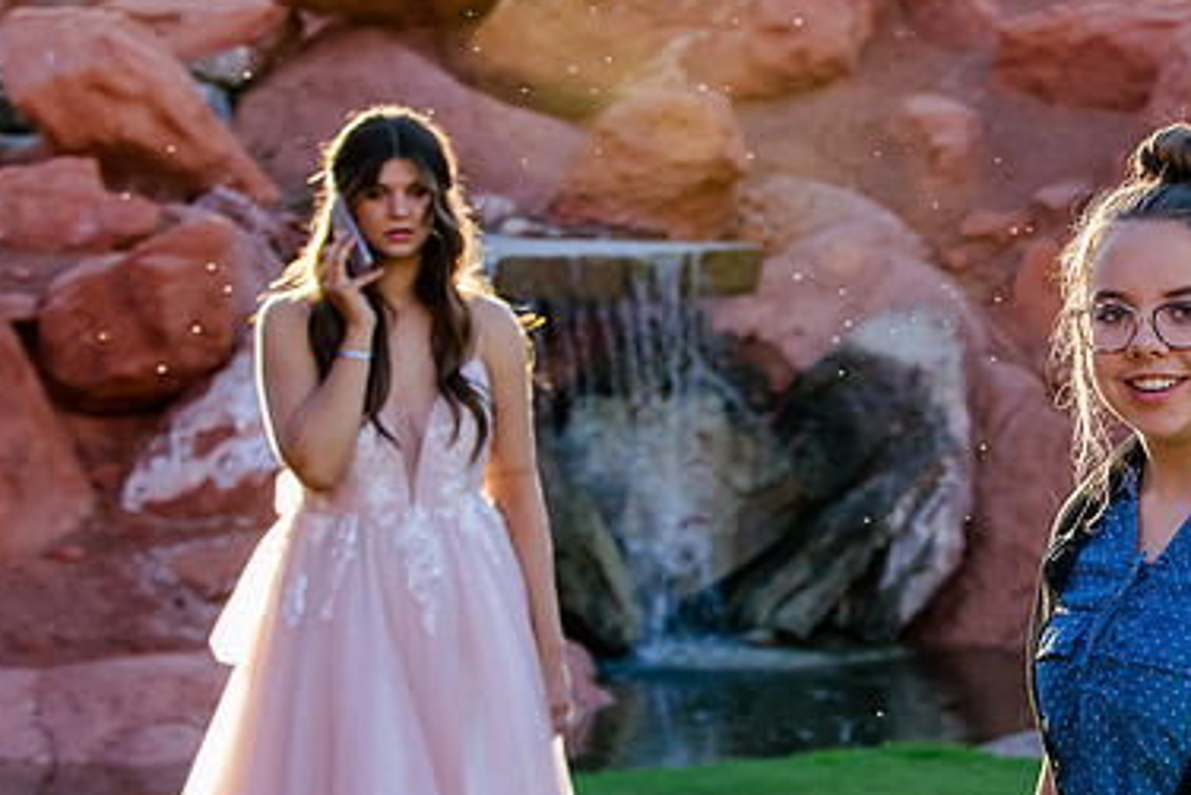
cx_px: 1059
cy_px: 447
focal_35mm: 140
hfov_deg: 14.5
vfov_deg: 9.8
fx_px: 4633
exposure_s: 1/500
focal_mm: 75
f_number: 5.6
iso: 1000
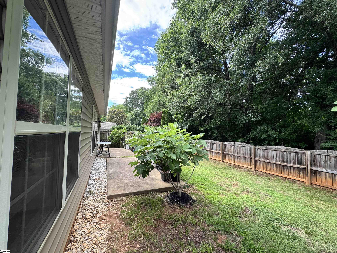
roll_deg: -1.4
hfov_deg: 102.1
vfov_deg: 85.7
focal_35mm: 14
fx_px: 136
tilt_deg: +2.4
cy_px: 126
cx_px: 168
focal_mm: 2.22
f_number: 2.2
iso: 40
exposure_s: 1/190
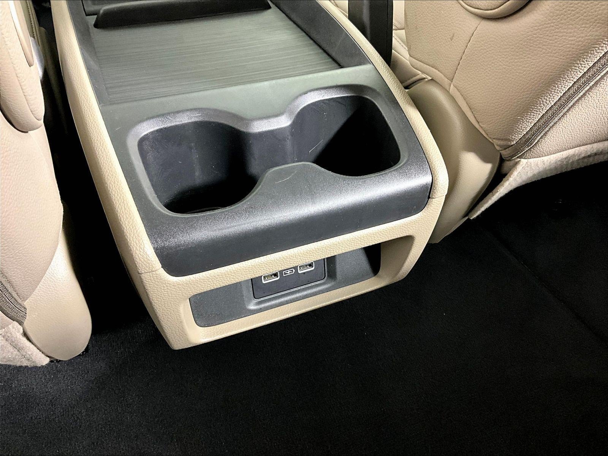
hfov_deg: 61.7
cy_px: 228
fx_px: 509
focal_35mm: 29
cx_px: 304
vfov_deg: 48.2
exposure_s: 1/40
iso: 320
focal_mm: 3
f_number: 1.8
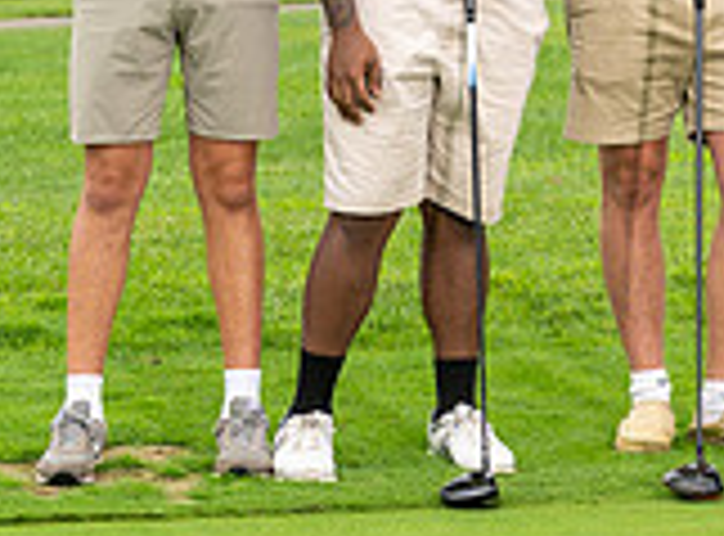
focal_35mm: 294
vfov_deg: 5.0
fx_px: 6117
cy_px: -92
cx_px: 1295
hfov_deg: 6.6
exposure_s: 1/100
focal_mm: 70
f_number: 5.6
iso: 125
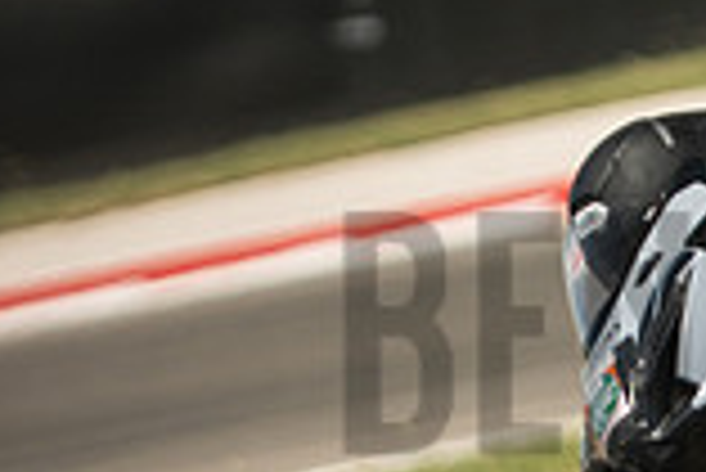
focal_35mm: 1548
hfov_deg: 1.3
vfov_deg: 0.9
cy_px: 339
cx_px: 1291
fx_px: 30385
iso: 200
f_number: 2.8
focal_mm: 280
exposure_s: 1/1600
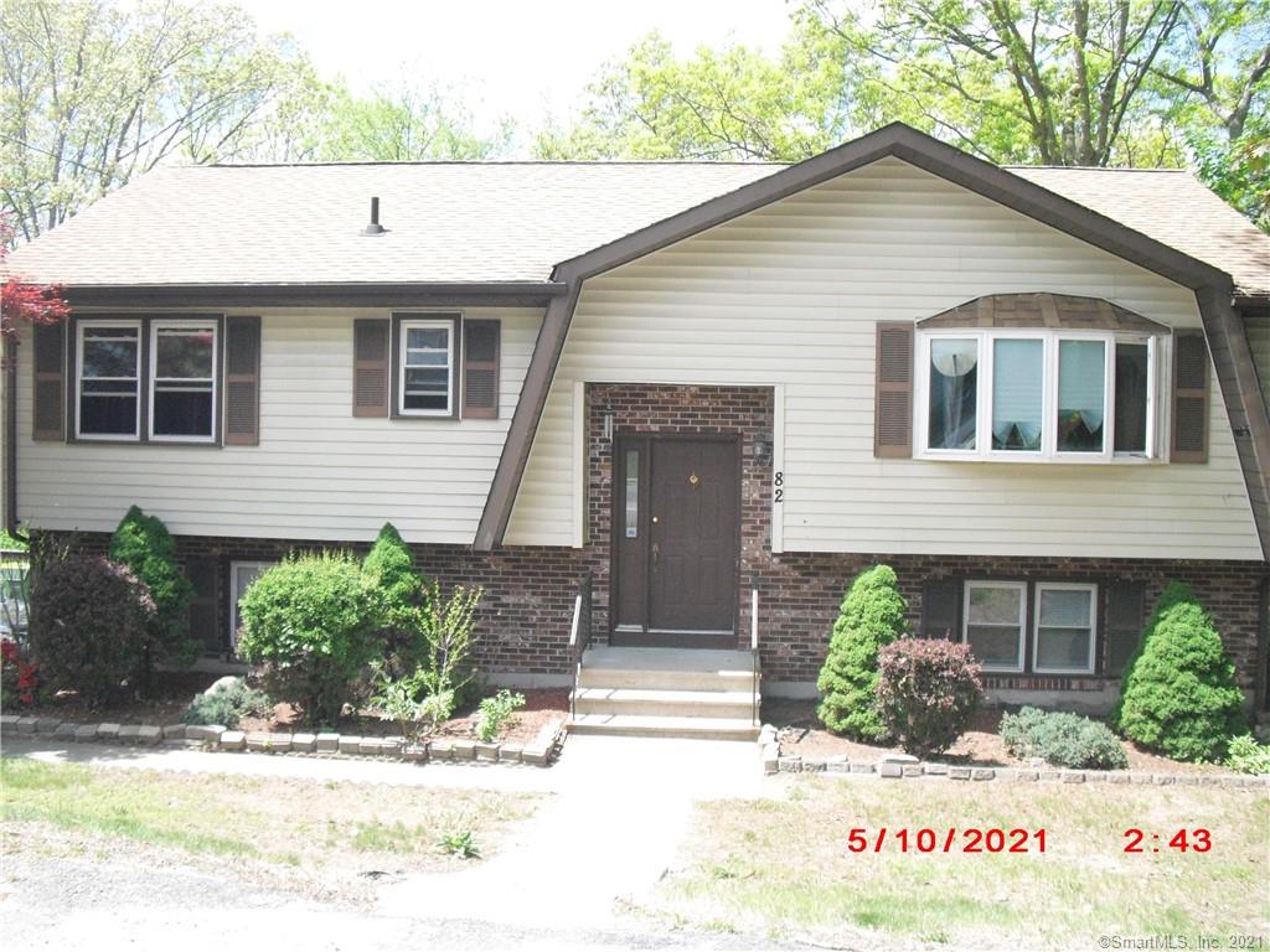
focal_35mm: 36
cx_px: 635
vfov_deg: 39.7
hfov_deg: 51.4
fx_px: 1321
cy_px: 476
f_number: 7.8
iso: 400
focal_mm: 6.3
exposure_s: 1/250
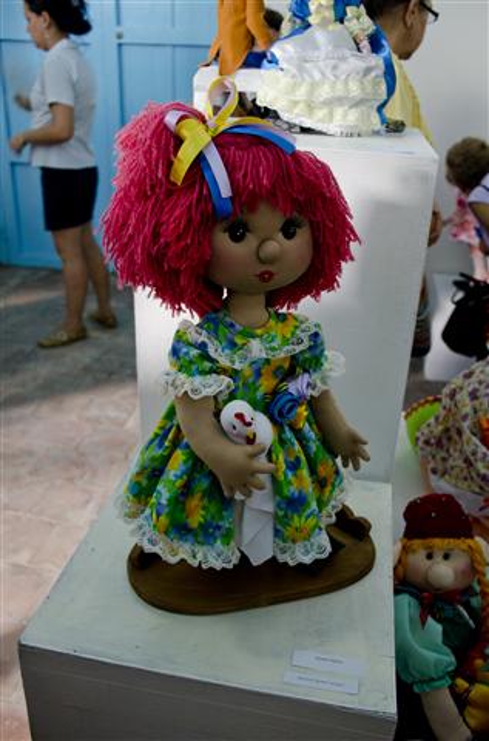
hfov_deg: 43.3
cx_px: 244
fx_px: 615
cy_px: 370
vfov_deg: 62.1
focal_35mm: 30
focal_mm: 20
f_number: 3.5
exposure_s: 1/15
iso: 250
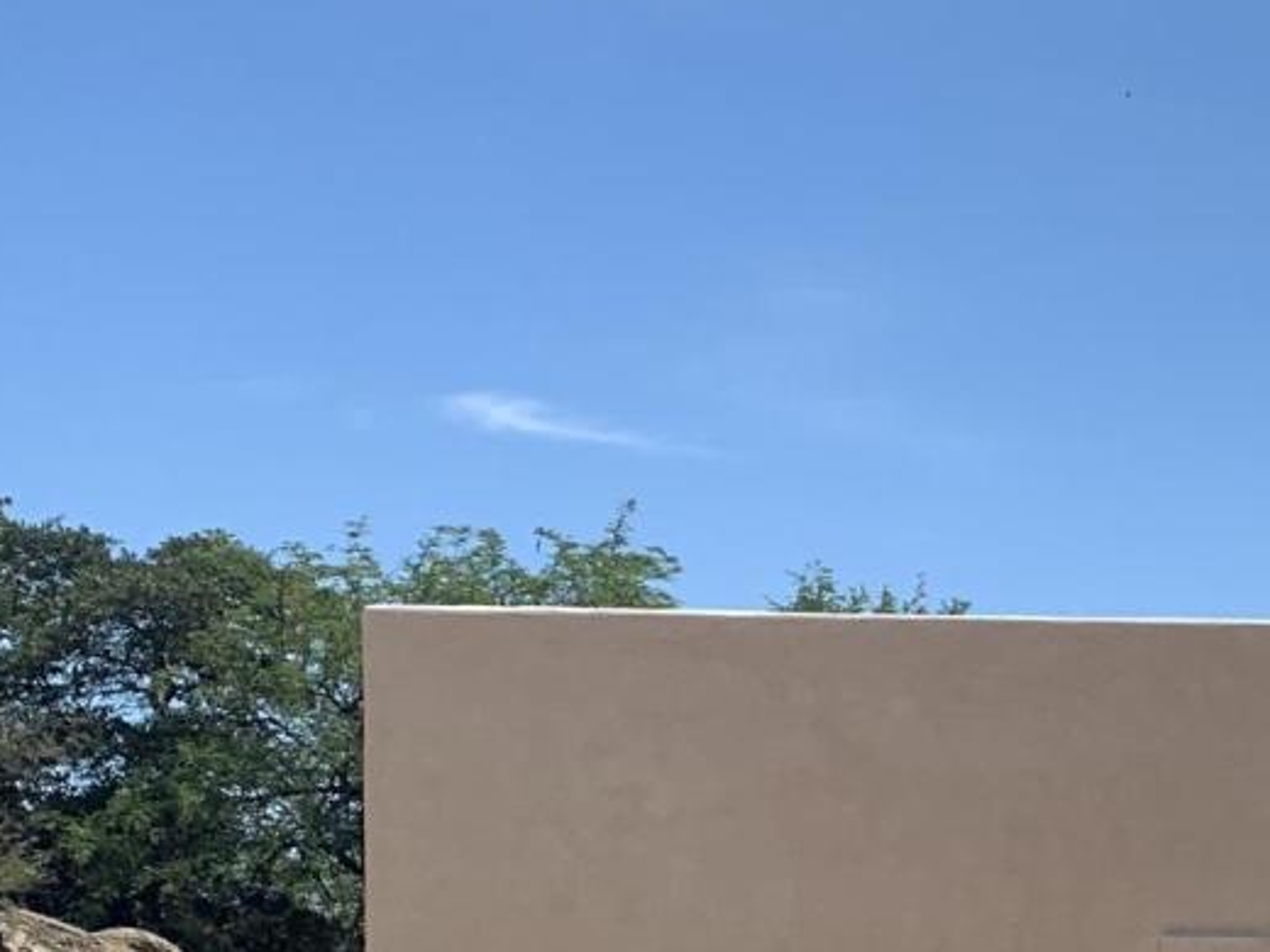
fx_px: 3669
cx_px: 1580
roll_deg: +0.9
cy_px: 1094
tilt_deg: +0.1
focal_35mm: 100
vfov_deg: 14.4
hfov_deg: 18.5
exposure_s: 1/2833
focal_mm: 4.25
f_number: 1.8
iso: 25
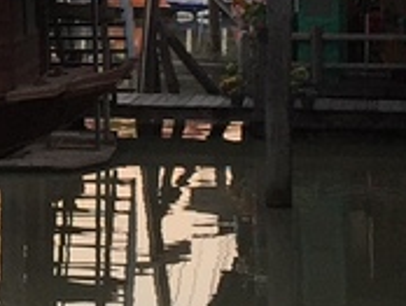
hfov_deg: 9.2
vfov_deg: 7.4
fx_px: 2349
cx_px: -422
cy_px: -105
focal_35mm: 200
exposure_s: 1/158
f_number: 2.2
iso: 32
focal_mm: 4.15
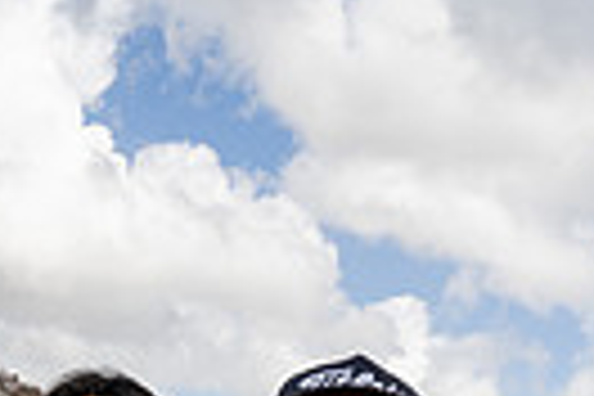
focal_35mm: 82
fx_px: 1353
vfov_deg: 12.4
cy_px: 999
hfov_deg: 24.3
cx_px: 104
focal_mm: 24
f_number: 8
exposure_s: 1/250
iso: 100
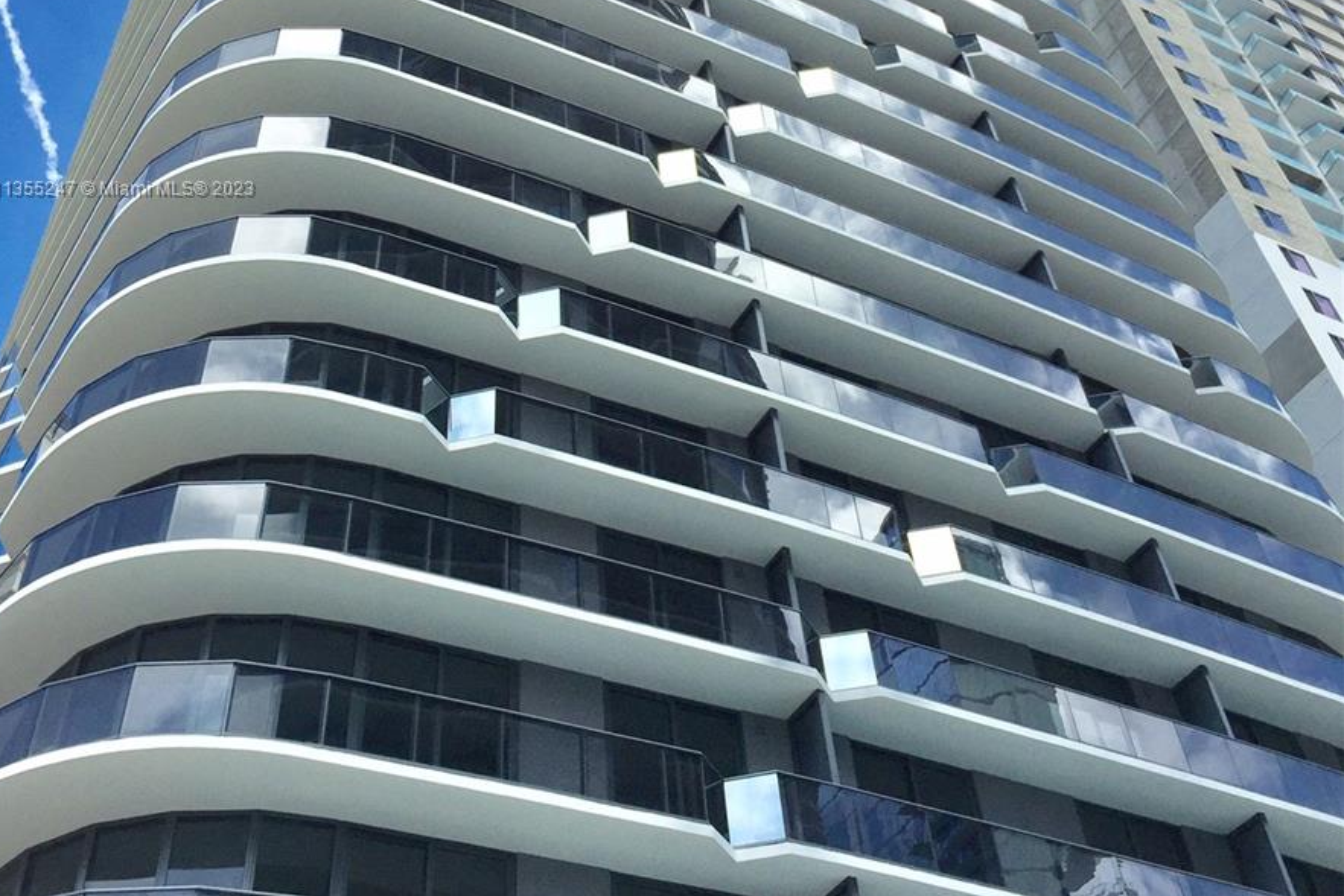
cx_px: 661
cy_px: 190
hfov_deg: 47.4
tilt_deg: +52.2
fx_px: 1531
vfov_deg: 31.9
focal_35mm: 41
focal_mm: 4.15
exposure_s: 1/1883
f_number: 2.2
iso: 32
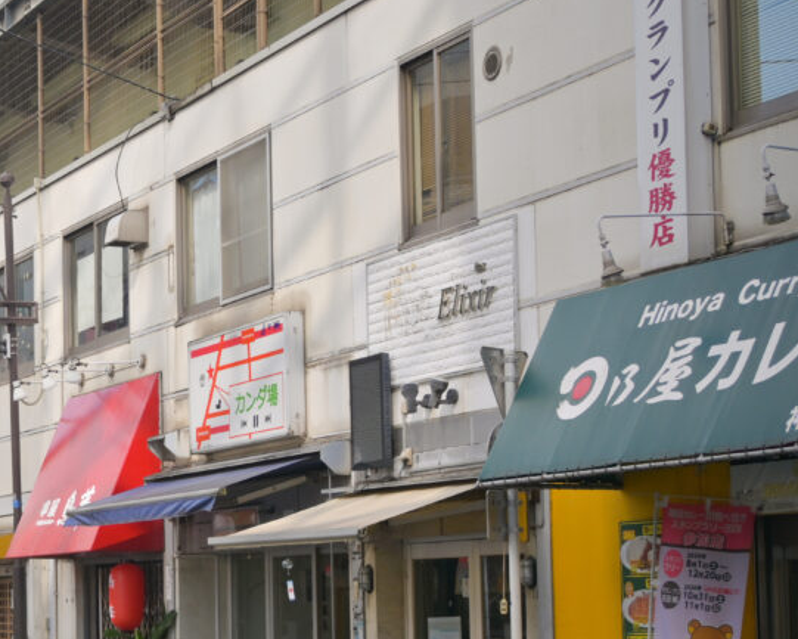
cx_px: 46
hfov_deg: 23.1
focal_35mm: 80
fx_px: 1890
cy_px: 473
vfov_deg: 19.1
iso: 100
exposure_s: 1/320
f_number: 4.8
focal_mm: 30
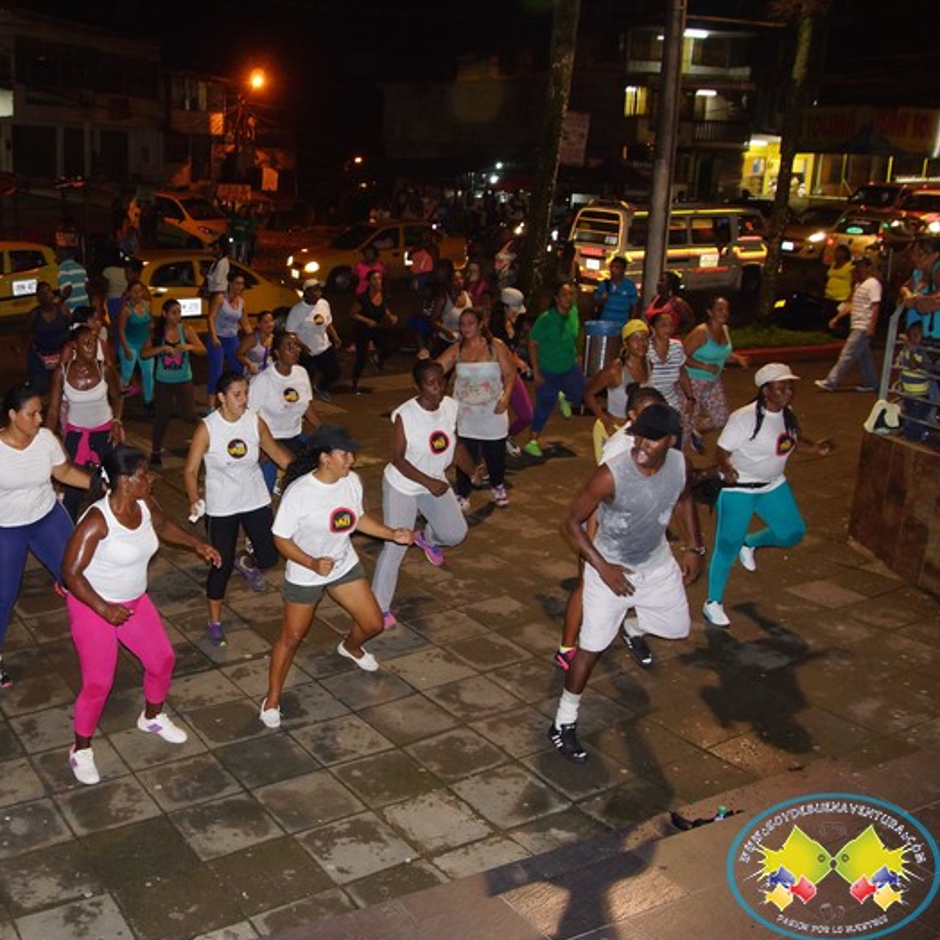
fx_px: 1075
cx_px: 235
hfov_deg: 45.6
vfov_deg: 47.2
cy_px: 476
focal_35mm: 35
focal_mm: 18
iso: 800
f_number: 4.5
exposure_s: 1/40
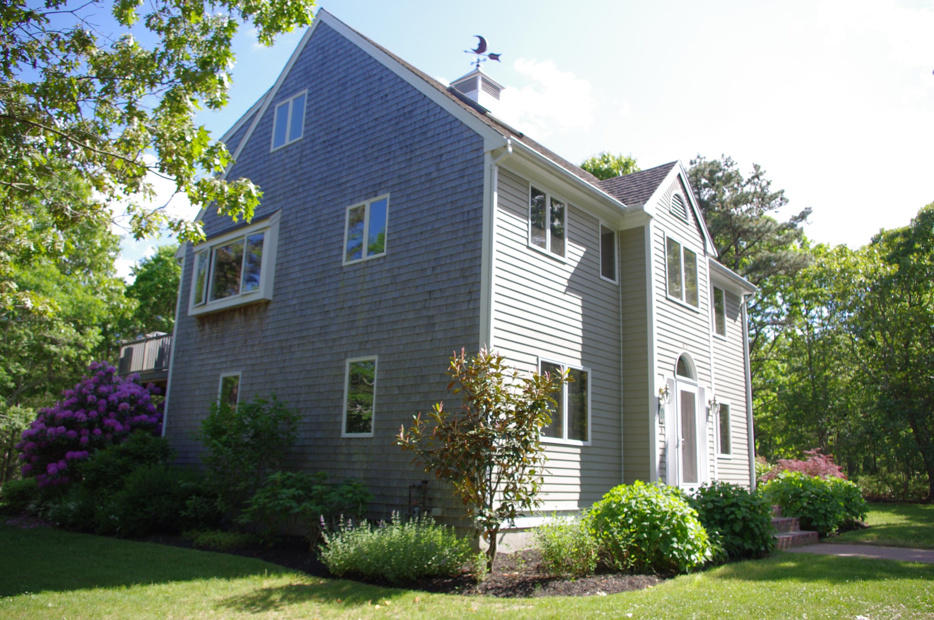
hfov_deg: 67.4
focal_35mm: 27
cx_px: 467
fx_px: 700
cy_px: 310
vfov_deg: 47.8
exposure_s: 1/320
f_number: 5
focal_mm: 18
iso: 200
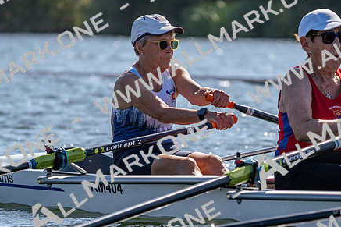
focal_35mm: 332
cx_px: 190
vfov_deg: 4.1
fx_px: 3143
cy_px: 117
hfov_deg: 6.2
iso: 250
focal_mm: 250
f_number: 5.6
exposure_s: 1/2000
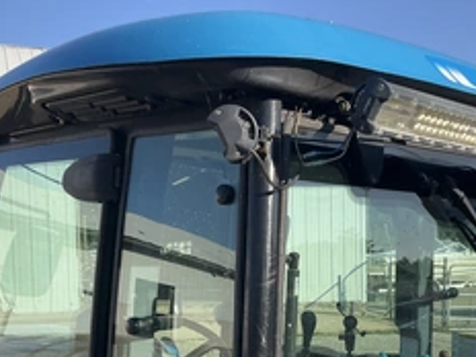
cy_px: 285
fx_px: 688
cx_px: 302
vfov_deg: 28.5
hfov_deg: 37.9
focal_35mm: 50
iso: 25
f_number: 1.8
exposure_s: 1/944
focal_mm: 3
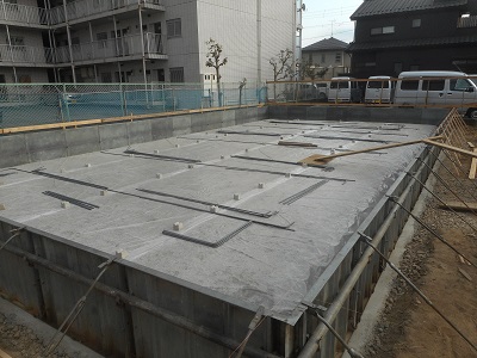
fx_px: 344
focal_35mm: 25
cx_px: 238
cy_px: 179
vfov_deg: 54.9
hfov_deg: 69.4
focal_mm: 4.5
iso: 80
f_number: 3.7
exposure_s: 1/250
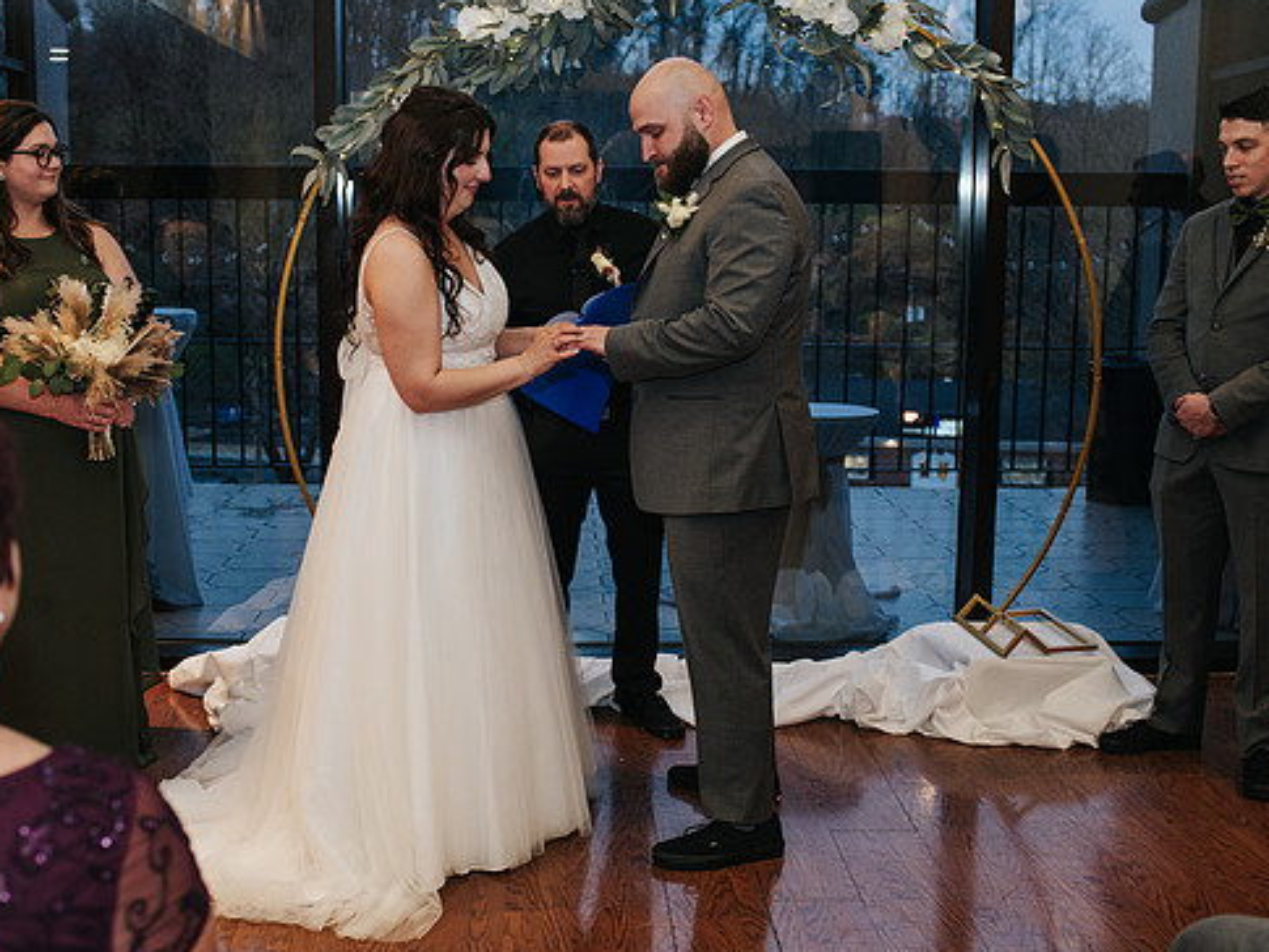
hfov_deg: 44.7
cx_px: 559
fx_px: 1540
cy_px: 455
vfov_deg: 34.4
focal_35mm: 42
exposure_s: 1/200
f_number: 3.2
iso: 800
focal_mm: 35
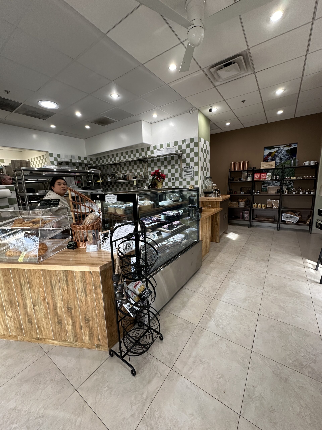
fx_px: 174
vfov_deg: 102.1
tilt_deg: -10.1
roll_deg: +2.4
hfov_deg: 85.7
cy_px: 215
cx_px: 161
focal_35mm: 14
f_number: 2.2
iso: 200
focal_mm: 2.22
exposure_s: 1/60
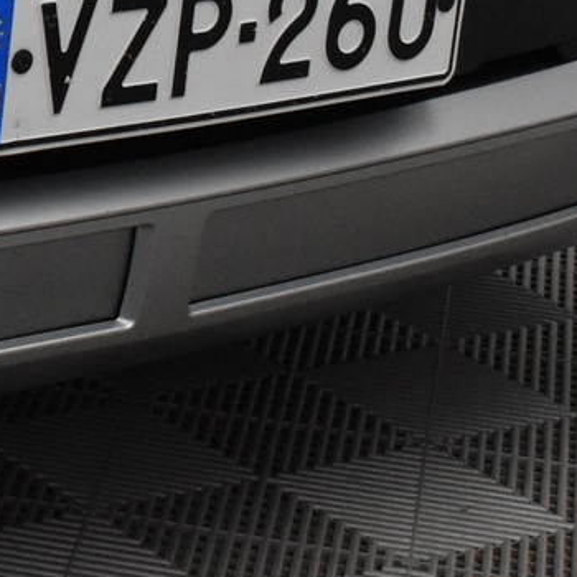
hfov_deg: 9.3
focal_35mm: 177
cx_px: -522
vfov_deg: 9.6
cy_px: -262
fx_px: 3338
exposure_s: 1/160
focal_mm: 30
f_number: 6.3
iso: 3200
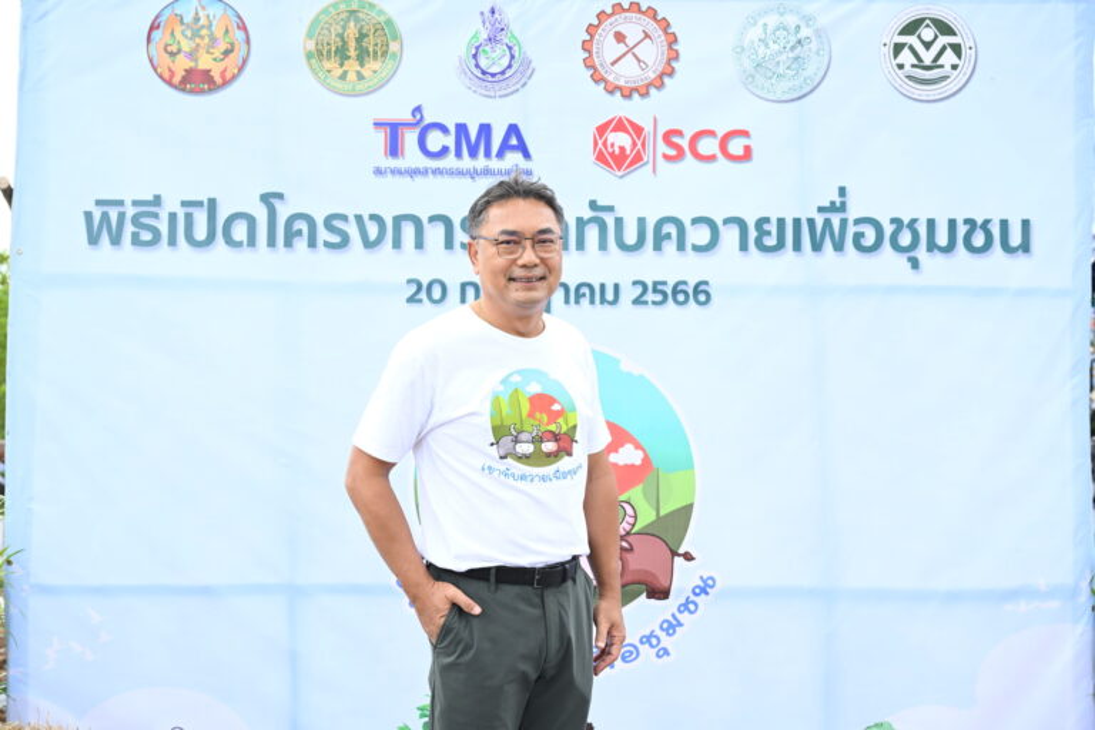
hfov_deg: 39.6
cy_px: 365
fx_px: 1521
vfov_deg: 27.0
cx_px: 548
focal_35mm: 50
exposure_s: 1/1250
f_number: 5.6
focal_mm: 50
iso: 1250
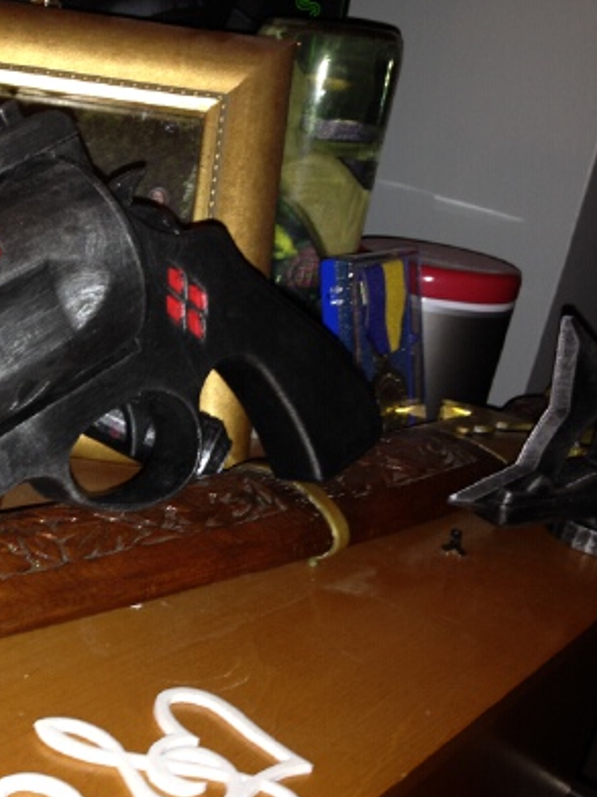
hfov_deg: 30.8
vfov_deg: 42.1
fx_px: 1035
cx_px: 62
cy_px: 404
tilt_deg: -22.1
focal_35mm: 45
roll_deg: -9.7
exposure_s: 1/16
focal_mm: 4.12
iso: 50
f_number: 2.4
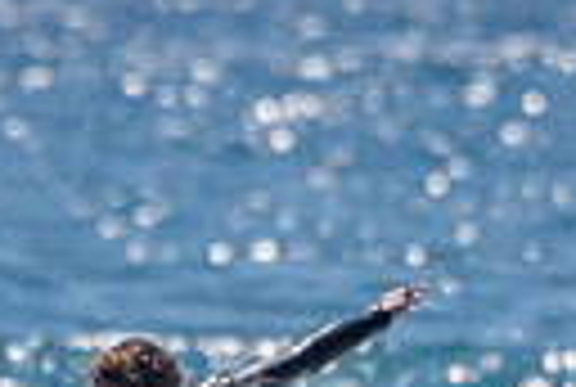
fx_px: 35330
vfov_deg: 0.6
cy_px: 922
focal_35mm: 2203
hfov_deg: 0.9
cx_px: -149
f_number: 5.6
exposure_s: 1/2000
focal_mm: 400
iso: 72
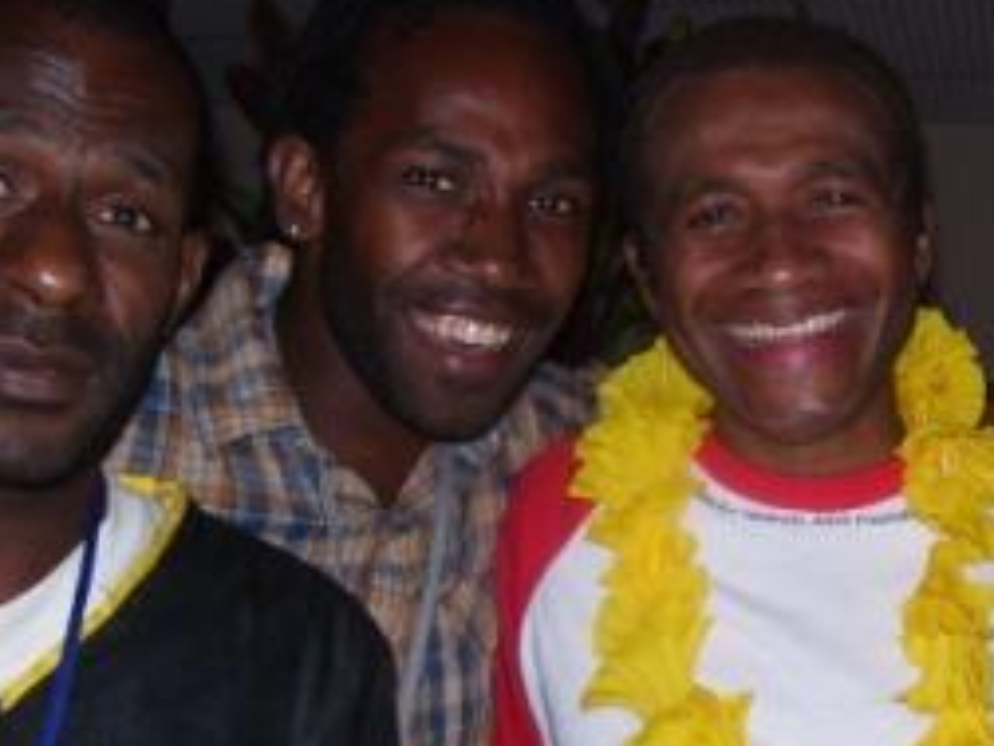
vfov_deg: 22.8
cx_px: 749
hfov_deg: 29.8
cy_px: 509
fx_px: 1838
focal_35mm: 64
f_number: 2.7
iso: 80
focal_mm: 6
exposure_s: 1/60
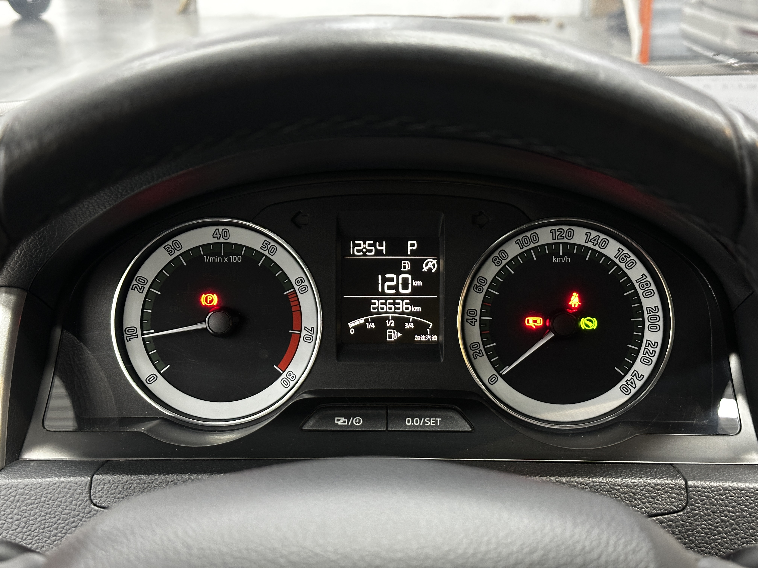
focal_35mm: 48
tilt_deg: -19.8
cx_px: 379
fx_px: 1051
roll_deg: +1.1
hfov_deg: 39.7
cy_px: 284
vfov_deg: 30.3
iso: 250
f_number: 1.78
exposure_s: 1/33
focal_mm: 6.86
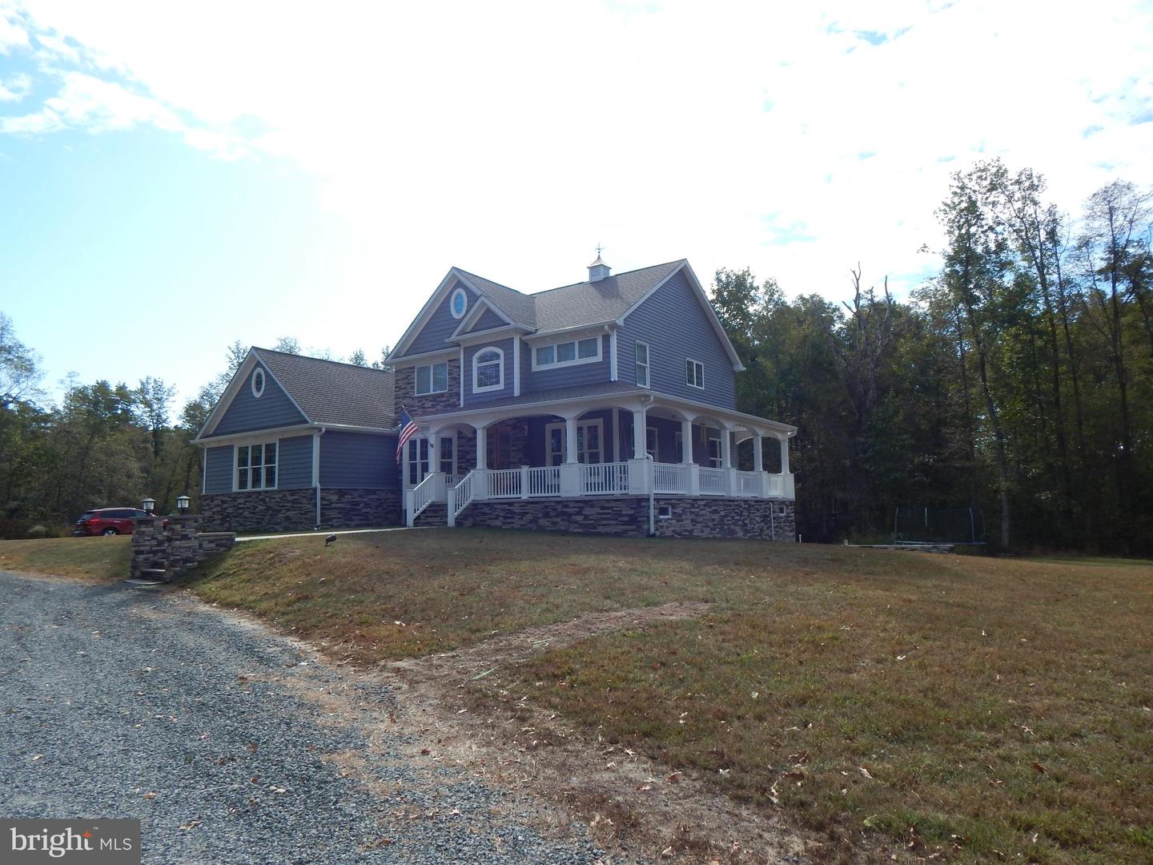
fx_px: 733
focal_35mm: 22
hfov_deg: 76.4
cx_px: 576
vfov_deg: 61.1
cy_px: 432
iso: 125
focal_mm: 4
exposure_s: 1/1250
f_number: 3
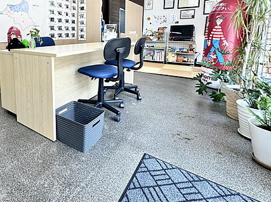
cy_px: 54
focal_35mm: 21
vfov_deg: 60.3
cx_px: 83
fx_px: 164
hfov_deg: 75.7
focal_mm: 2.22
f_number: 2.2
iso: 80
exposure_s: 1/120
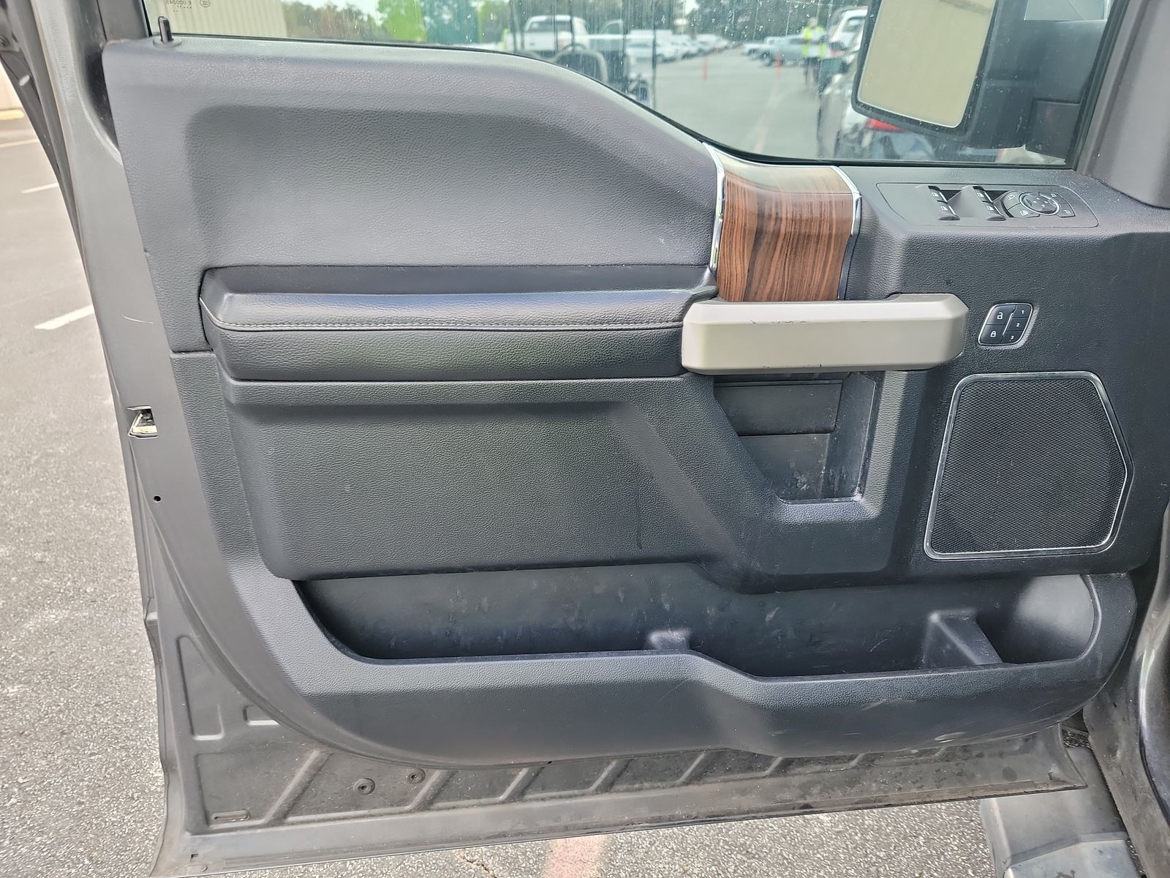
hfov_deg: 71.6
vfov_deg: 56.8
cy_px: 439
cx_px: 585
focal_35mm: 24
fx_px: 811
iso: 65
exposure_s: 1/59
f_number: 1.8
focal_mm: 6.7
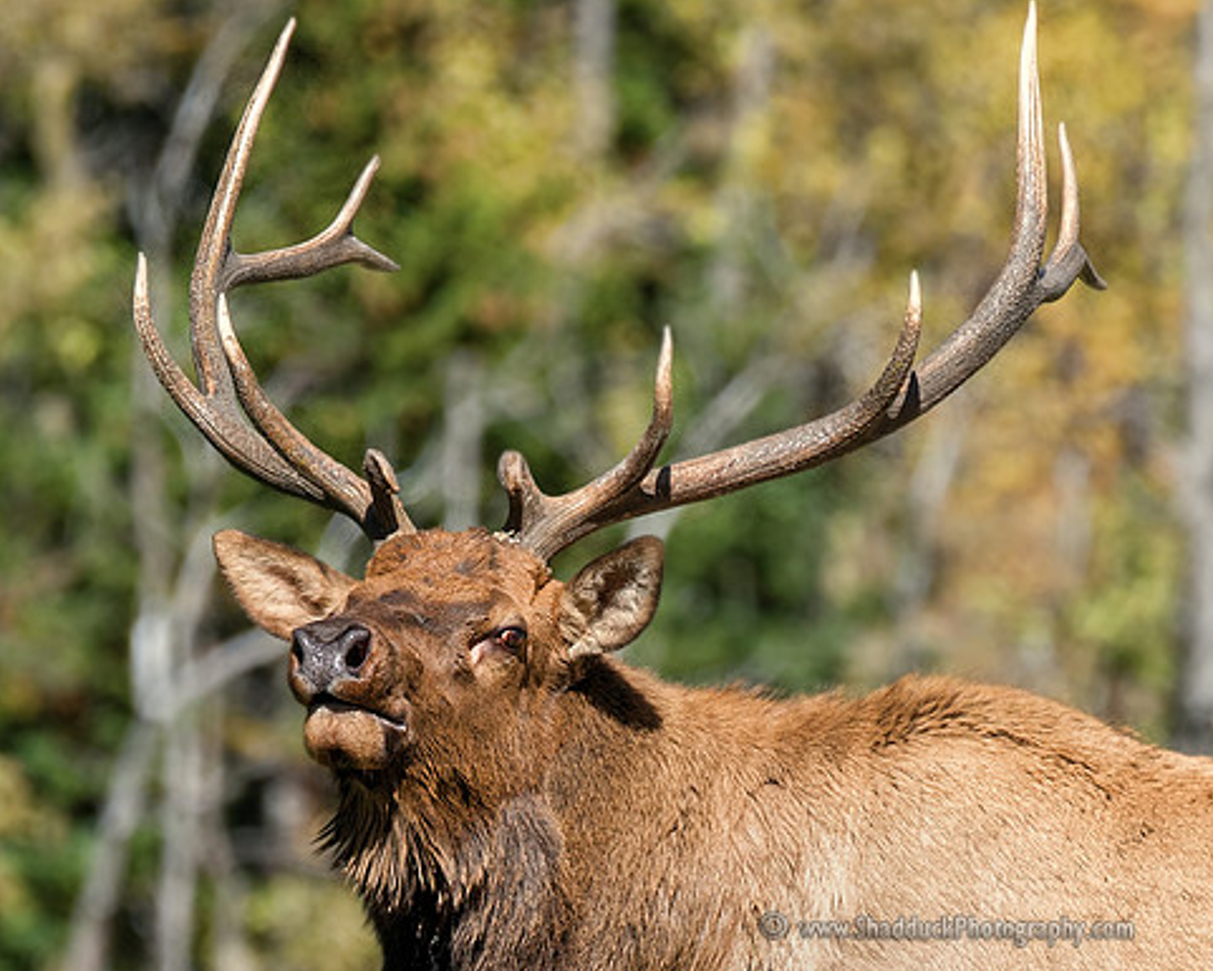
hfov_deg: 4.3
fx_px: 16266
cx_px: 507
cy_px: 486
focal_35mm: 453
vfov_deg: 3.4
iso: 250
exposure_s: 1/1000
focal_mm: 400
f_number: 5.6
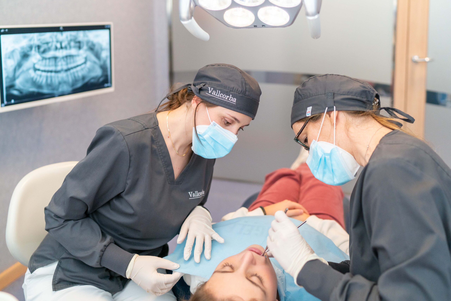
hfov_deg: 54.4
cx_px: 226
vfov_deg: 37.9
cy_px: 150
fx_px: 439
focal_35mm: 35
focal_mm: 35
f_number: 2
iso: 1250
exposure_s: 1/800
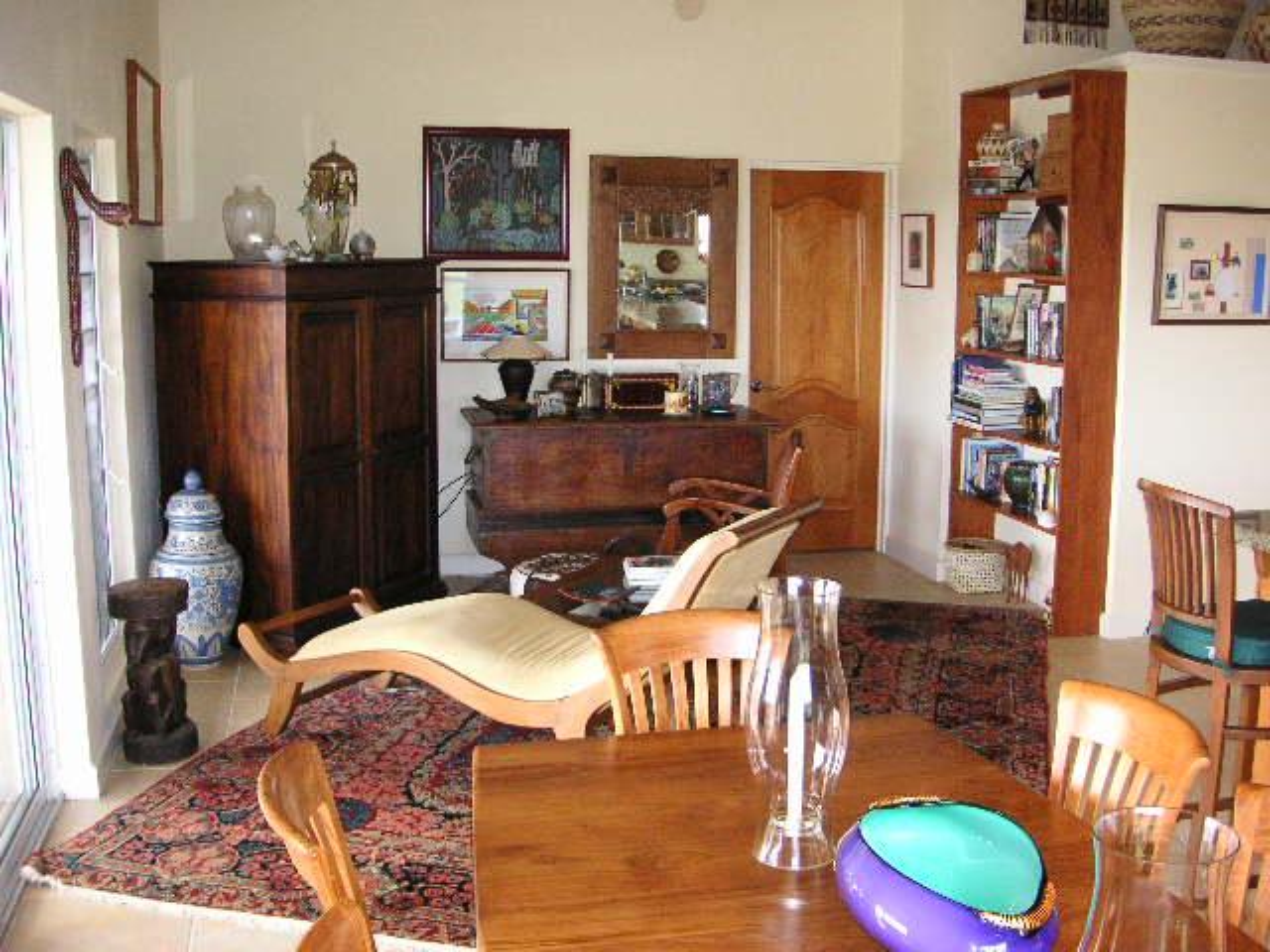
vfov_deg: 38.7
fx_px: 1357
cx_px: 635
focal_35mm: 37
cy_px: 476
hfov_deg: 50.1
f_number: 2.8
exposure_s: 1/60
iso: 160
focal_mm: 6.1
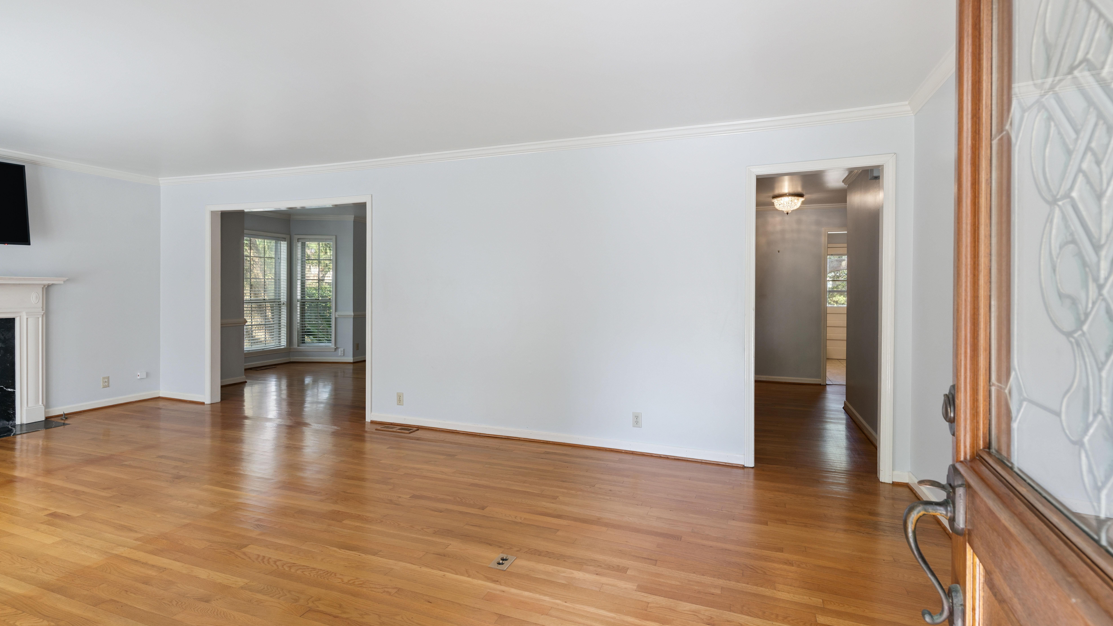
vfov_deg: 61.0
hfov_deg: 92.7
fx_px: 531
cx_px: 553
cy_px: 305
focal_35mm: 18
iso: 250
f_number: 8
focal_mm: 17
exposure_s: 1/20
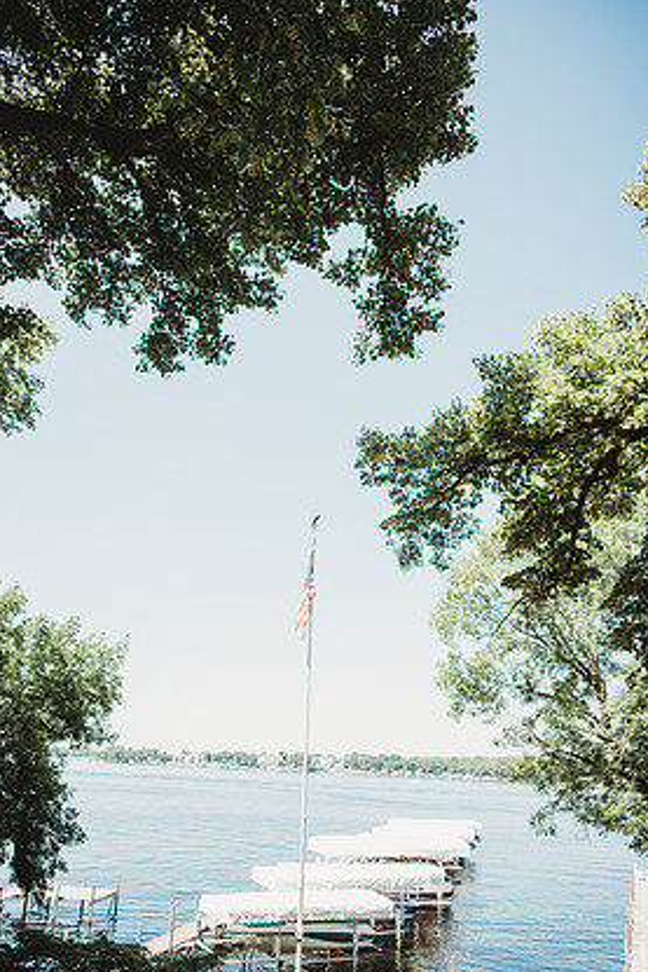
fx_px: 701
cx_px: 313
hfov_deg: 49.6
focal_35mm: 26
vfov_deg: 69.3
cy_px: 518
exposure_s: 1/800
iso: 100
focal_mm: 24
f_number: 2.2
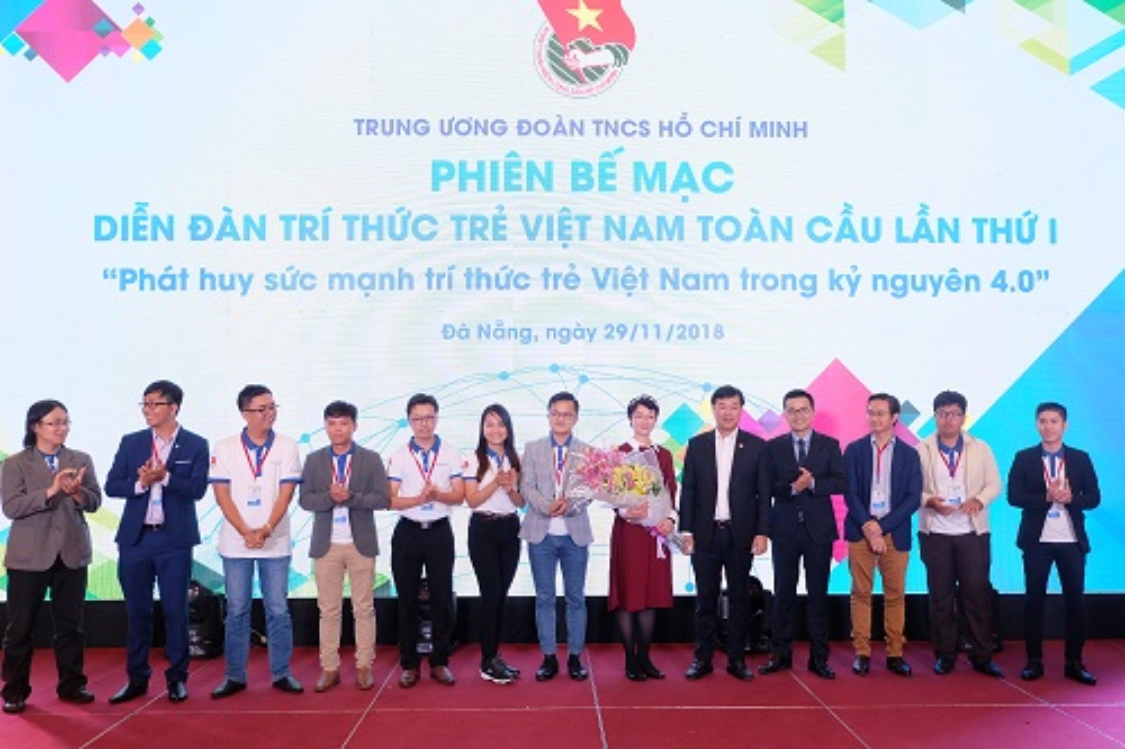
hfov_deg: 54.5
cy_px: 374
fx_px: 1093
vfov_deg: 37.8
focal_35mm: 35
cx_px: 562
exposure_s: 1/70
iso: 800
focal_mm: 23.2
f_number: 4.2
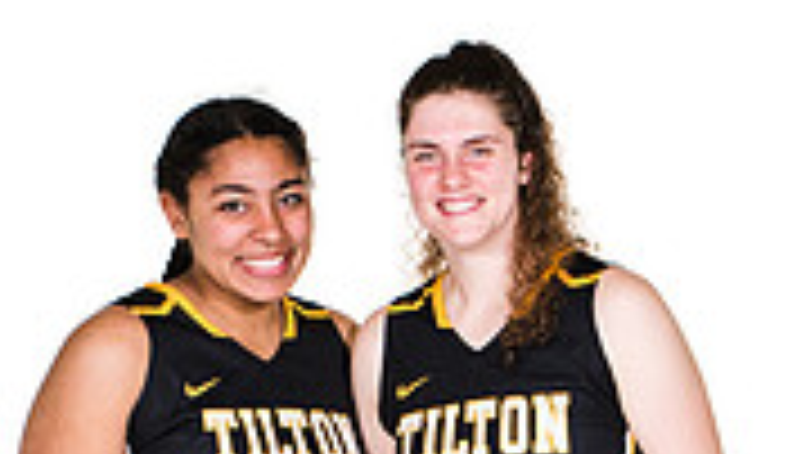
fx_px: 7250
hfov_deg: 6.4
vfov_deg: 3.6
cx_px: 347
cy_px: 782
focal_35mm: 339
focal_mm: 86
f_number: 6.3
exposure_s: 1/160
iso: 200
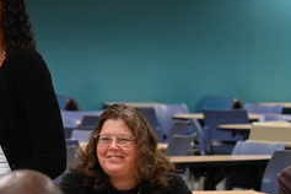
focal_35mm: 302
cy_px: 66
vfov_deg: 4.6
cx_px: -88
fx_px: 2441
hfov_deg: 6.8
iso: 1600
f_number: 4
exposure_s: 1/125
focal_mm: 70
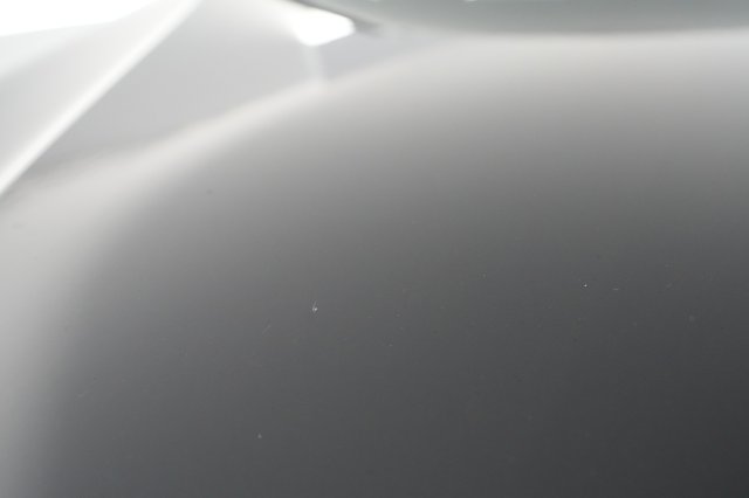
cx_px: 374
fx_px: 582
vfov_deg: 46.4
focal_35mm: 28
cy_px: 249
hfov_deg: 65.5
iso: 6400
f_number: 4.5
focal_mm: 28
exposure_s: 1/100
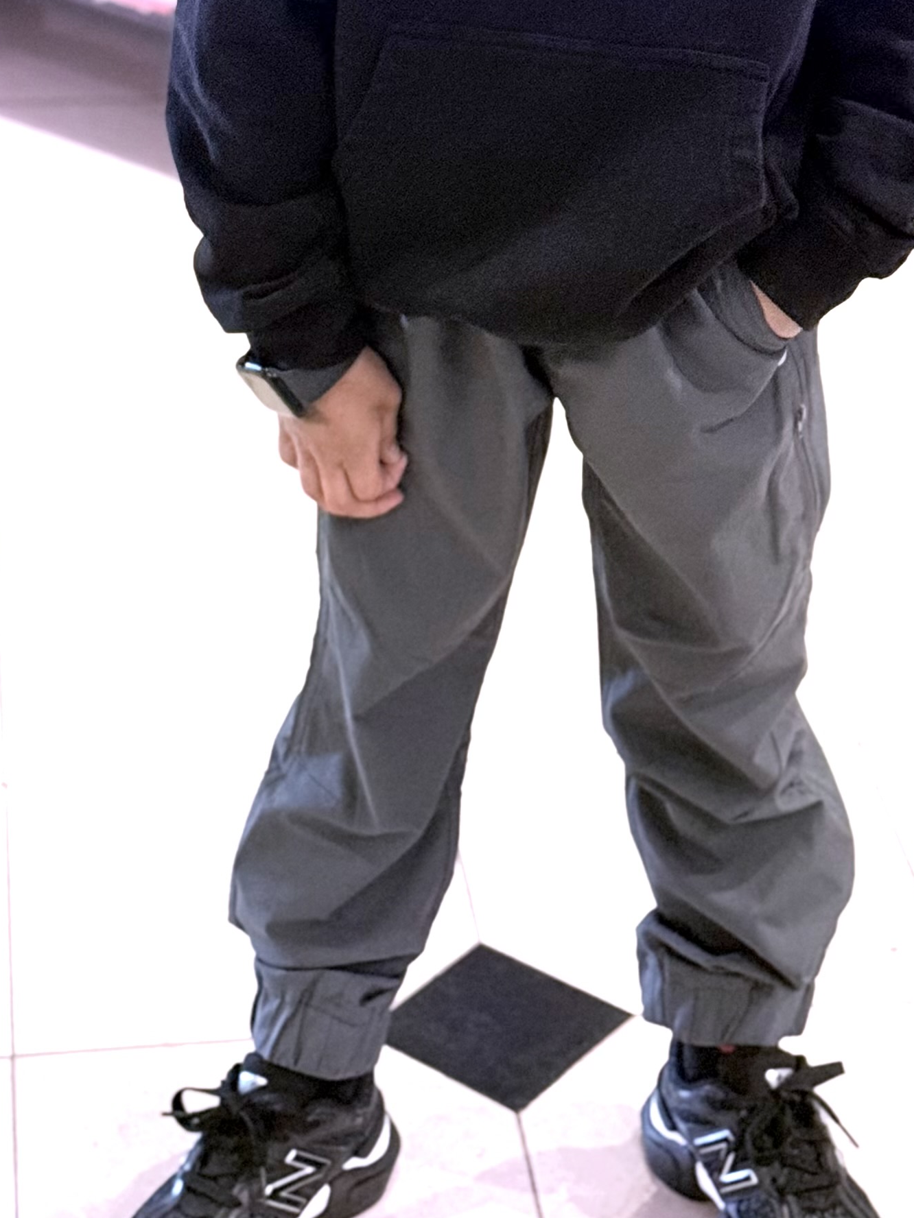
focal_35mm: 109
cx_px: 512
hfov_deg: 13.6
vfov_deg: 17.8
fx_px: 3837
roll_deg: -2.6
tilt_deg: -22.3
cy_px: 137
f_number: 1.78
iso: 400
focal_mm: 6.76
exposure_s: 1/40
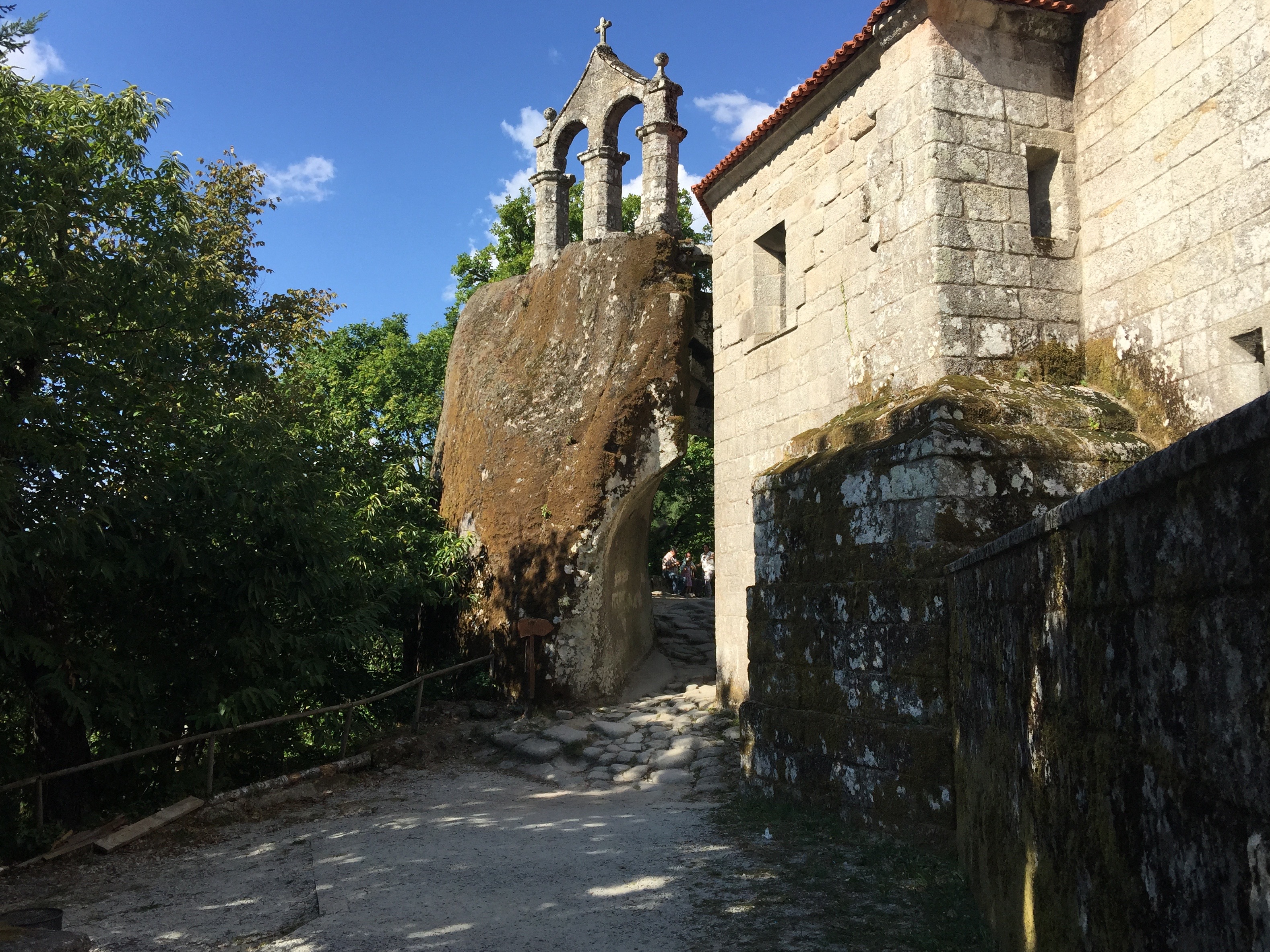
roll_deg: -1.2
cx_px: 631
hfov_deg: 60.0
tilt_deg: +8.3
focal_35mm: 30
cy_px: 477
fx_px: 1101
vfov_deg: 46.8
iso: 32
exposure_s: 1/1412
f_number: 2.2
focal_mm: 4.15
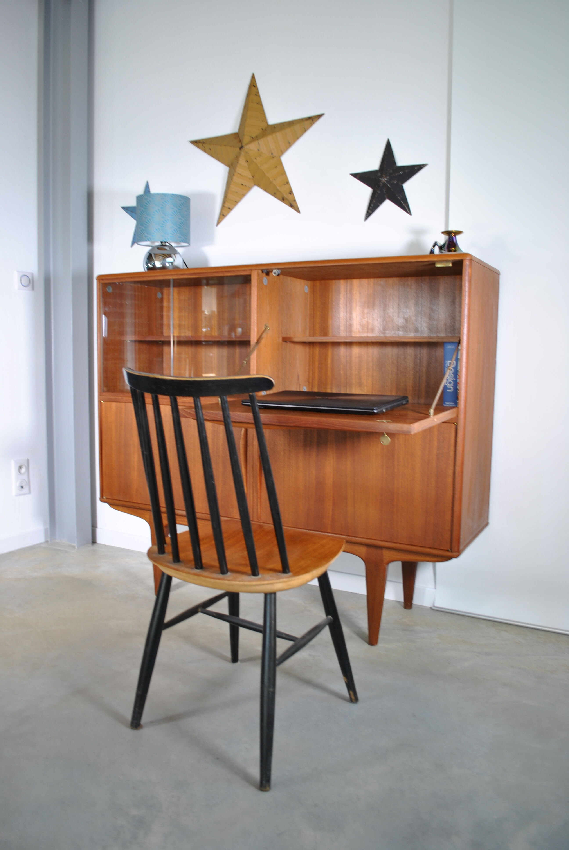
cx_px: 284
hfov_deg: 48.0
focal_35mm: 27
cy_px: 425
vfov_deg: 67.3
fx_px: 638
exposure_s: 1/13
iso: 100
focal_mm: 18
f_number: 3.5
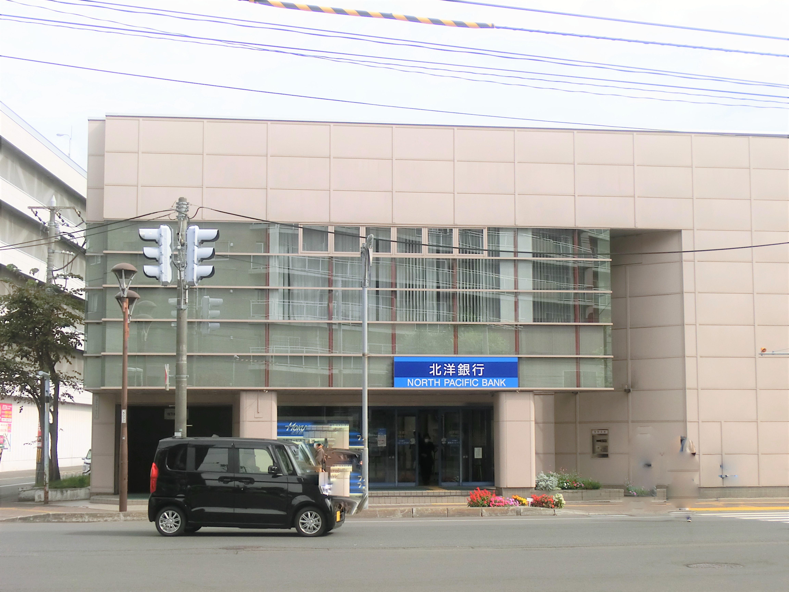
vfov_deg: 23.3
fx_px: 1436
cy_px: 296
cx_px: 394
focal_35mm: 63
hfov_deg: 30.7
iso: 80
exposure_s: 1/320
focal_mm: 11.1
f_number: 4.6
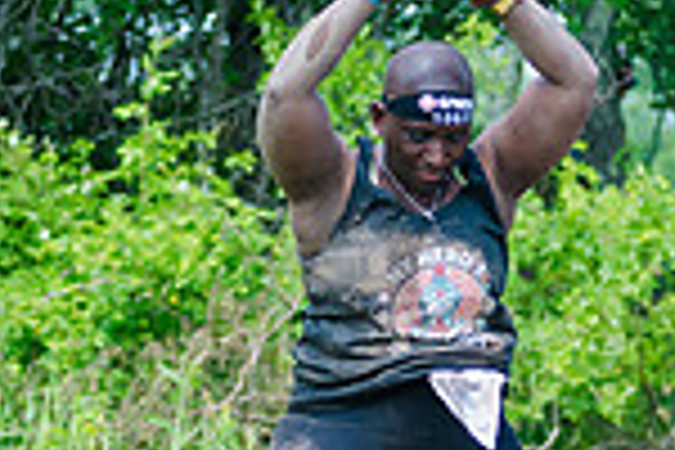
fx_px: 9281
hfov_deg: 4.1
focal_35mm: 495
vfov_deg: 2.8
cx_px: 972
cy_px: 488
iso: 400
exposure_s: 1/1250
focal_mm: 105
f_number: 4
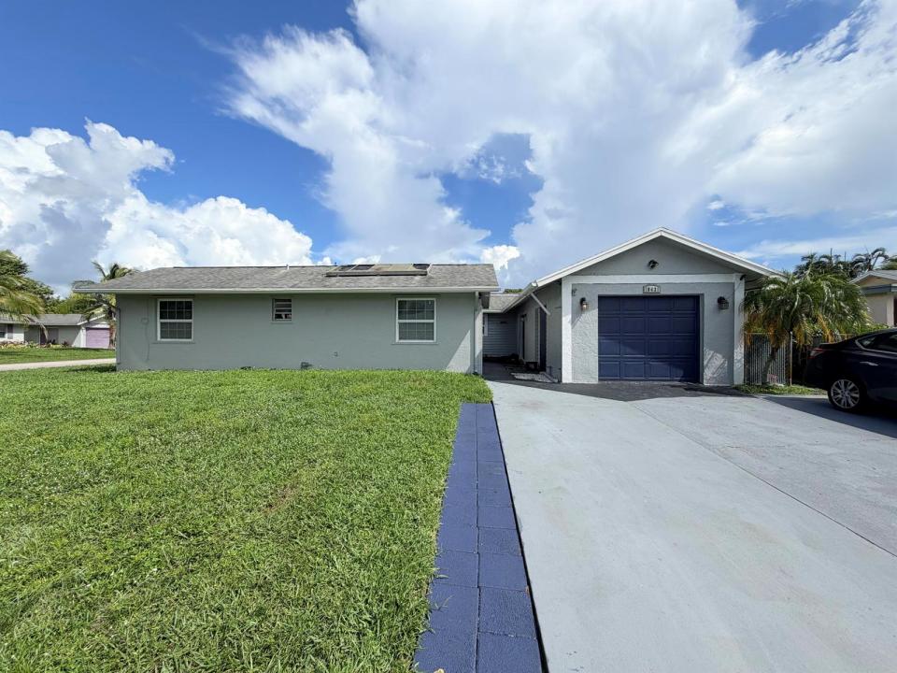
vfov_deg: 85.7
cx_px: 448
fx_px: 363
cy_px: 336
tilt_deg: -0.5
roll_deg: +0.4
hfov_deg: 102.1
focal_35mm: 14
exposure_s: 1/1189
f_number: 2.2
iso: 20
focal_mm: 2.22
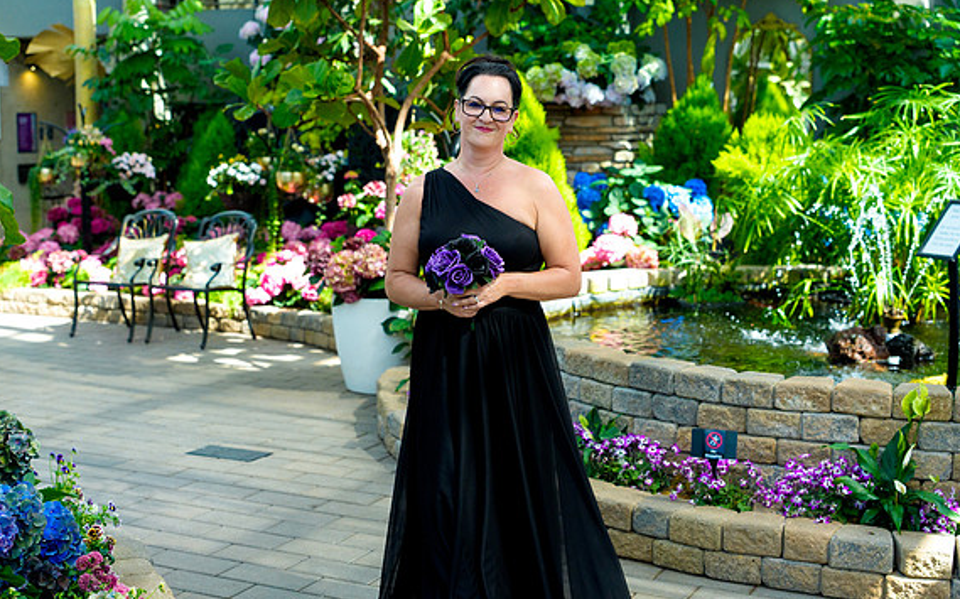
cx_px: 479
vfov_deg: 24.8
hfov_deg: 38.9
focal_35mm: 52
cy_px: 291
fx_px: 1360
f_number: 3.2
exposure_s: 1/2500
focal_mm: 50
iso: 640
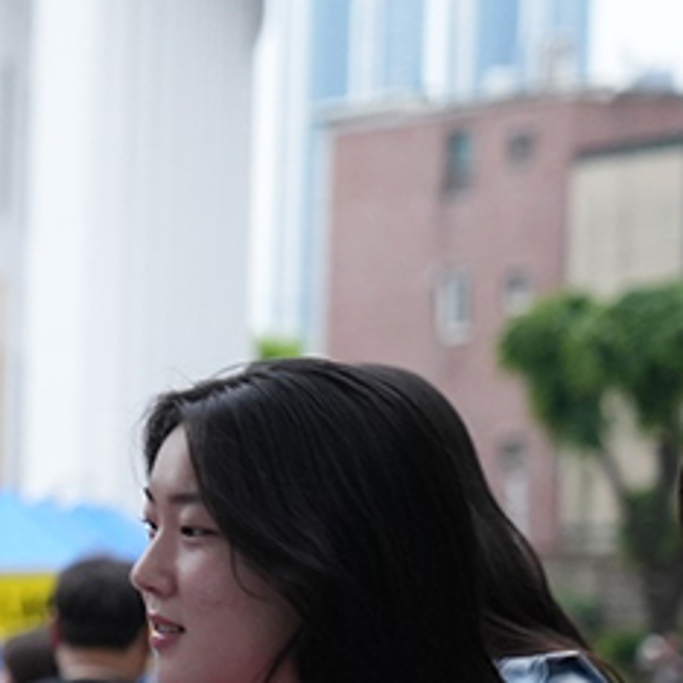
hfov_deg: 7.5
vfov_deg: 7.9
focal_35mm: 222
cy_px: 496
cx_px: -756
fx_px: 4956
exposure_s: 1/8000
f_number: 2.8
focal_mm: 61
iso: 2500
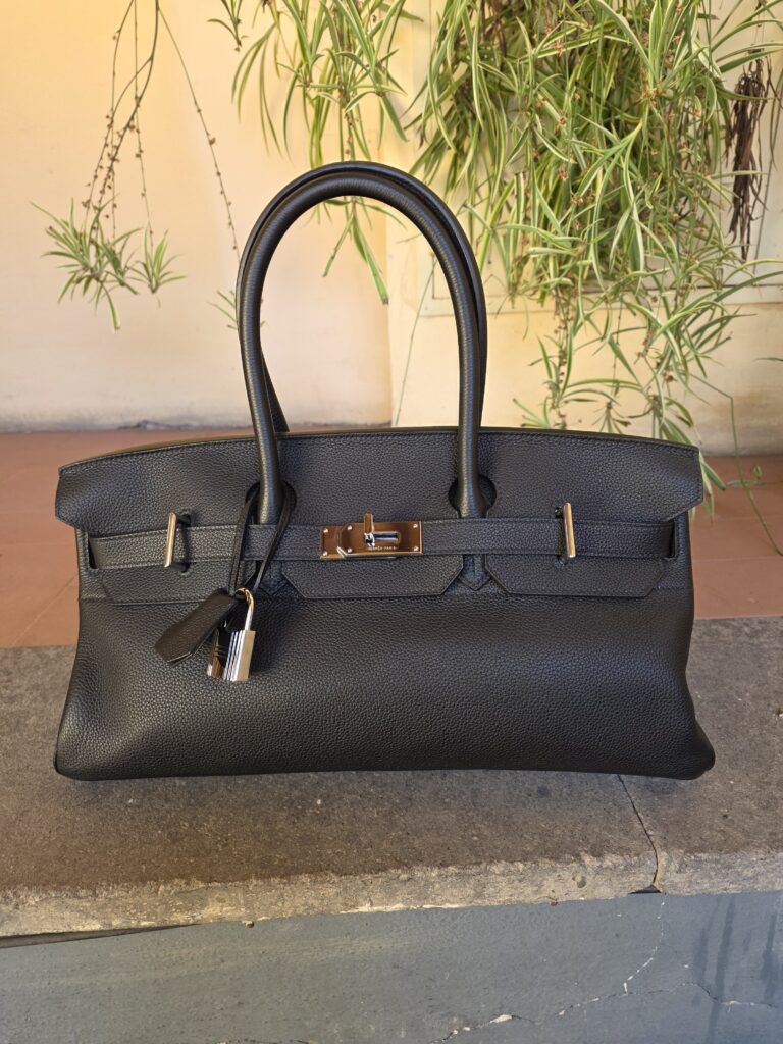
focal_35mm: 23
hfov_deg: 58.9
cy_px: 522
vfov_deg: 73.9
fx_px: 694
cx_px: 392
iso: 160
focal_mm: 6.25
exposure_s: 1/180
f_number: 1.7
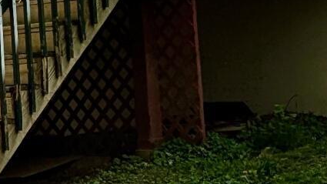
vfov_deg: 6.4
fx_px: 1604
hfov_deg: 11.3
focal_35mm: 185
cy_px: -156
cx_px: -95
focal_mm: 6.81
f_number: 1.85
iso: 45
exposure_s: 1/2020
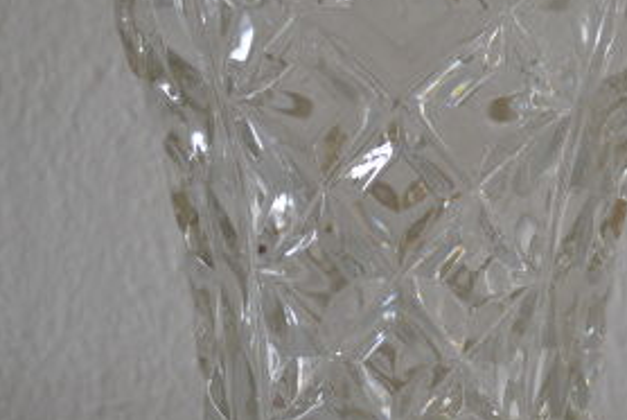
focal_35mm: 97
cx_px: 417
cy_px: 199
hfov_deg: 20.9
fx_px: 1691
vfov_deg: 14.1
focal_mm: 30
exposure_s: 1/30
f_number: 4.5
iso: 400
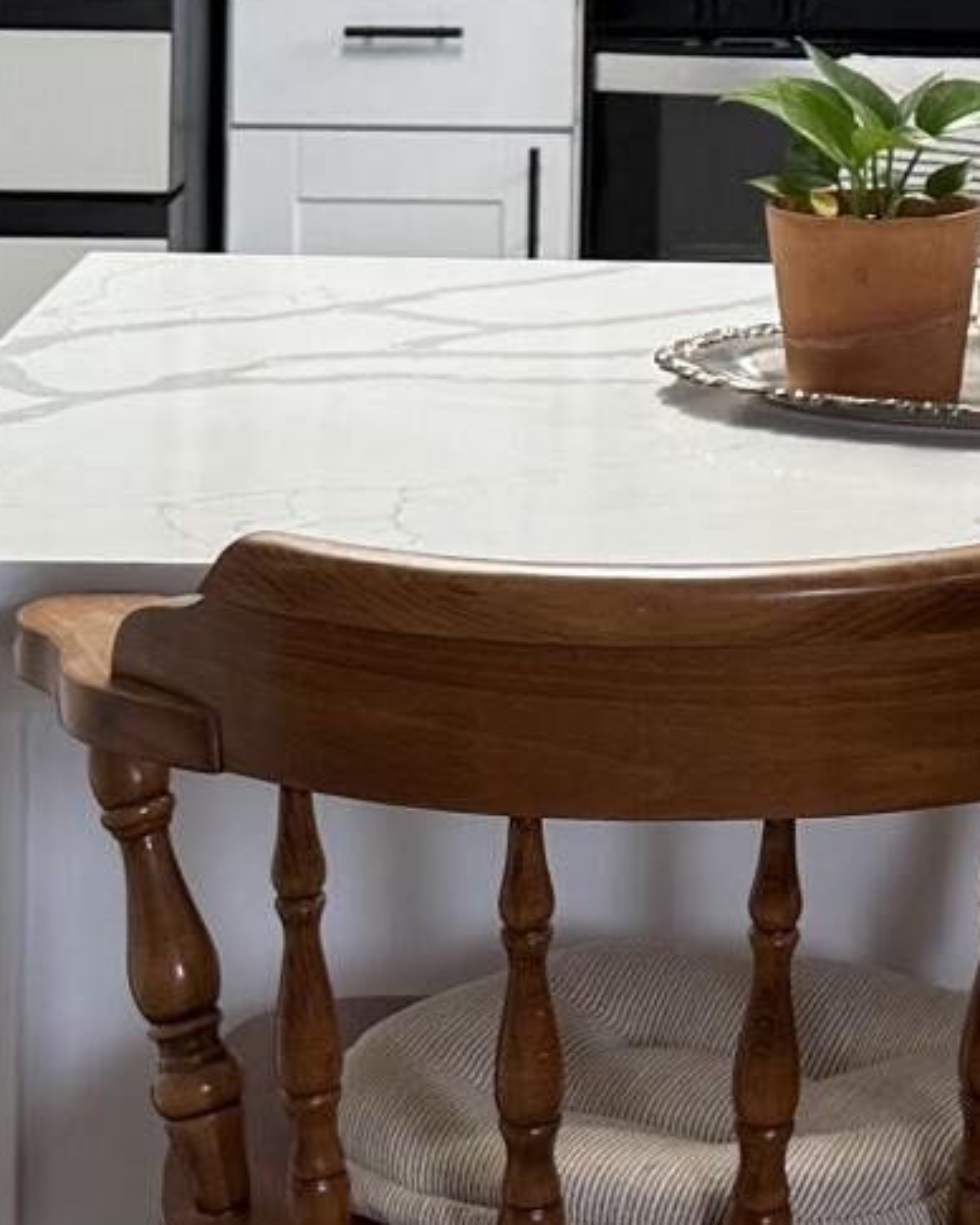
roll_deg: -1.1
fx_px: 5257
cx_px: 1023
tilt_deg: -2.6
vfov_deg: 12.9
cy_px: -366
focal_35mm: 145
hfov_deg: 10.5
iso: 125
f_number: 1.78
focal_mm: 6.76
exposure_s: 1/120
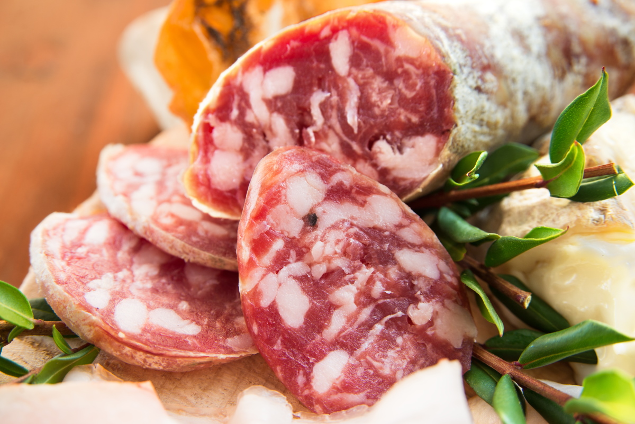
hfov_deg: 41.1
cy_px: 212
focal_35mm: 48
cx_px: 318
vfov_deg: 28.1
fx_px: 847
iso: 100
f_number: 8
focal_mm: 48
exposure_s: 1/100
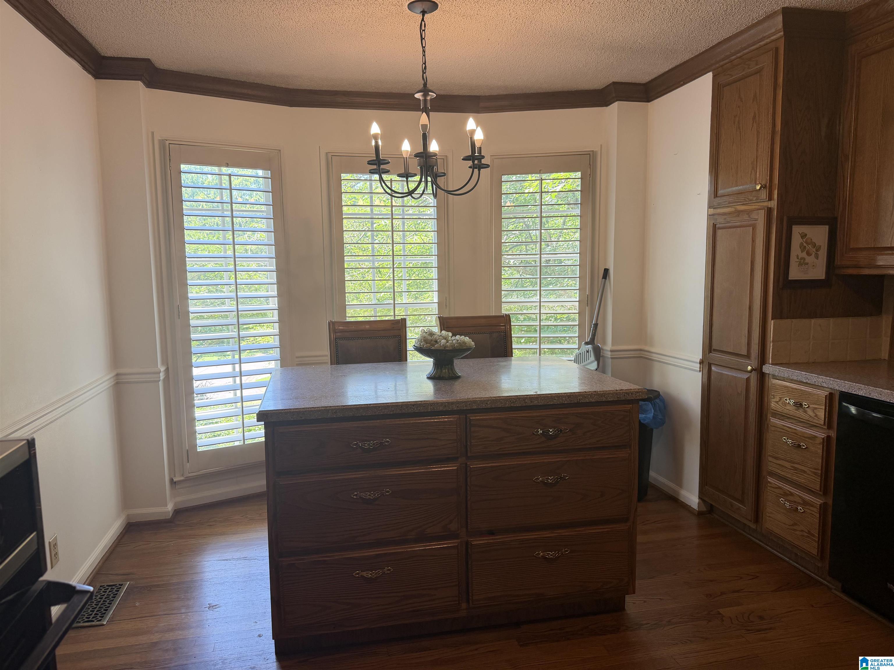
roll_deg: +1.4
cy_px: 335
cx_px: 447
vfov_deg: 56.8
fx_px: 620
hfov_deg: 71.6
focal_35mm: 24
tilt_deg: -7.5
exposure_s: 1/120
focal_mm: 6.76
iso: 100
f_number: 1.78
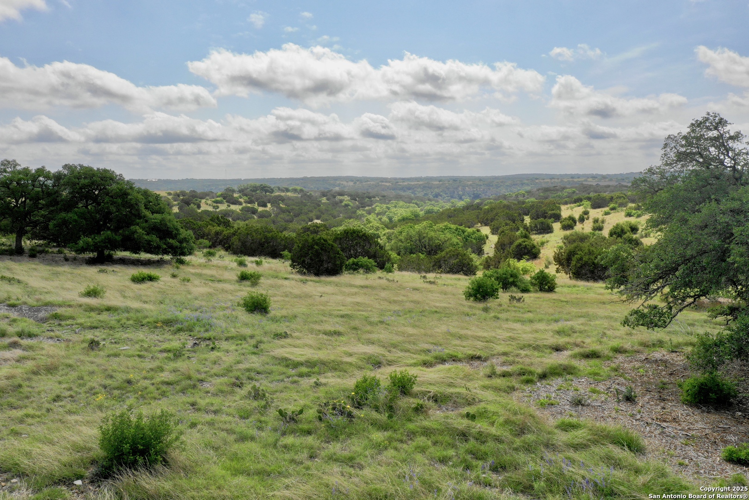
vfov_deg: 46.4
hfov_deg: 65.5
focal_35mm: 28
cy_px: 250
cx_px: 374
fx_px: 583
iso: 100
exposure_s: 1/640
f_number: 6.3
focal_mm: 10.26
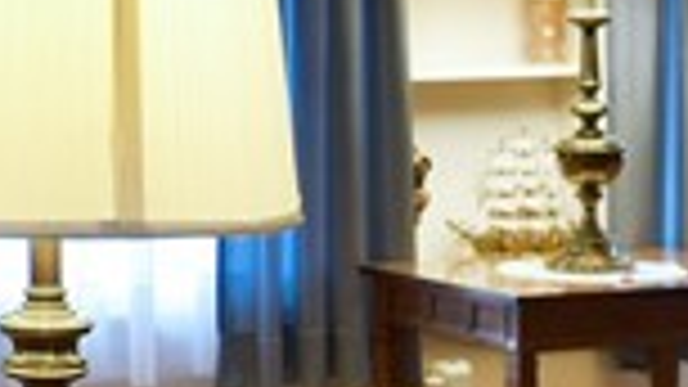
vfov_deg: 7.7
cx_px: -409
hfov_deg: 12.9
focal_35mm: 156
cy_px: -27
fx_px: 2845
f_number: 4.5
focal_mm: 14
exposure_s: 1/10
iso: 200
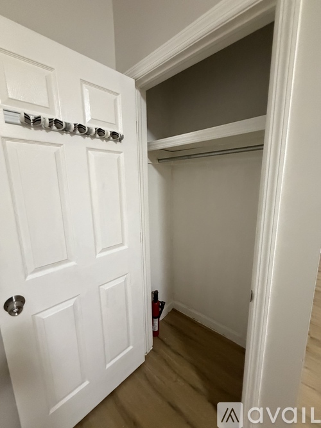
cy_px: 214
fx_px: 173
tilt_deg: -10.4
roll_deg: -0.5
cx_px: 160
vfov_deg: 102.1
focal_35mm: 14
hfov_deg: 85.7
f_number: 2.2
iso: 640
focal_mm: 2.22
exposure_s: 1/60
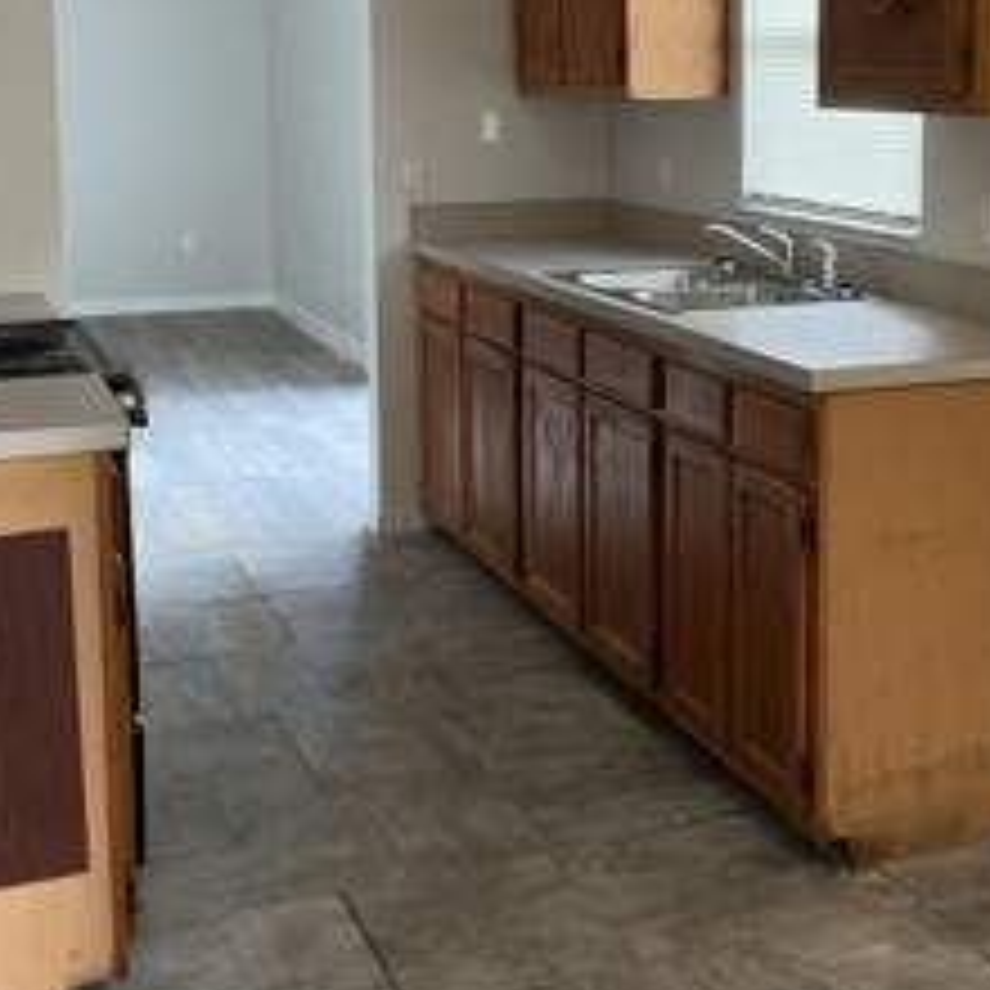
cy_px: 284
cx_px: 693
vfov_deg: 30.2
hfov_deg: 30.2
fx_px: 1812
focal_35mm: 56
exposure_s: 1/60
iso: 100
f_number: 1.8
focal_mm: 3
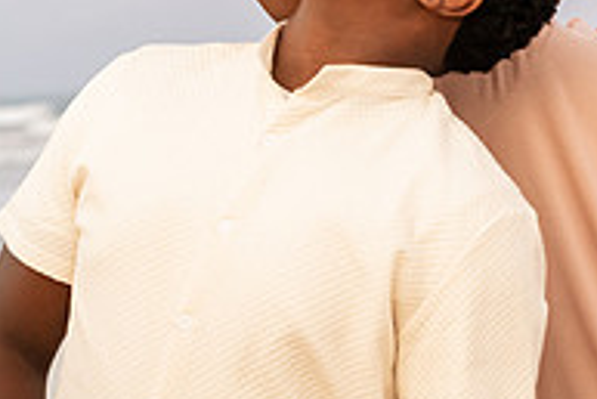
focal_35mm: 150
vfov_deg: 9.2
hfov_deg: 13.4
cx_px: 668
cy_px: 200
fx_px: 2489
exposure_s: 1/200
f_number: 2.8
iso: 2500
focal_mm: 50
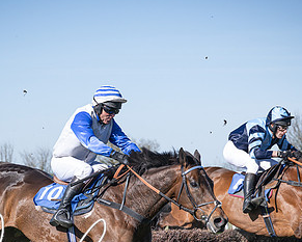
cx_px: 100
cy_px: 213
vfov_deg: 8.6
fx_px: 1600
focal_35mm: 179
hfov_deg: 10.8
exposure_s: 1/1600
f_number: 4
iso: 200
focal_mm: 70
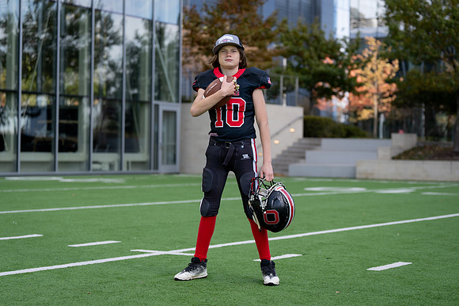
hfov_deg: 26.2
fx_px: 985
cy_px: 146
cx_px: 246
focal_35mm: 77
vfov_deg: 17.6
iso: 100
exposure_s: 1/500
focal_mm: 70
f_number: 2.8
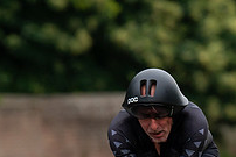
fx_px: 4776
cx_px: 88
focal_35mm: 728
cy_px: 191
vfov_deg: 1.9
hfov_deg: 2.8
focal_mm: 185
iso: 1000
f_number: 3.2
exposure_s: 1/640
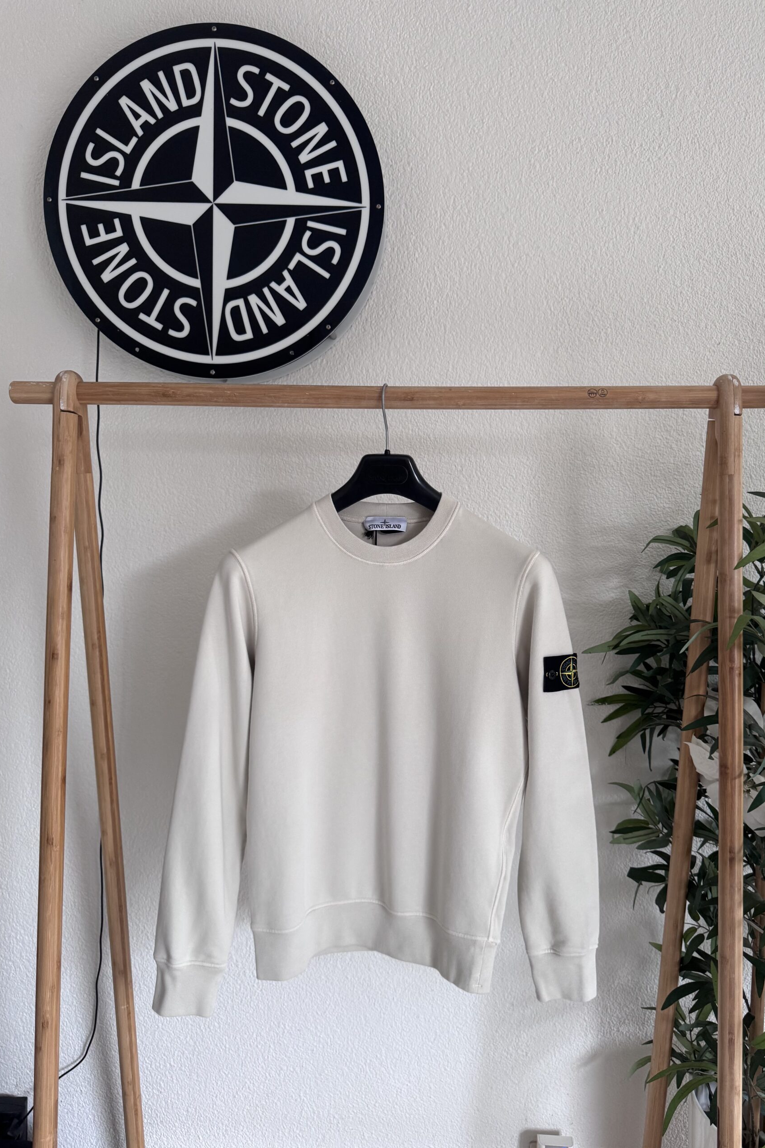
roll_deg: -0.9
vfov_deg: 71.5
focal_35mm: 25
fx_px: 797
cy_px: 574
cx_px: 418
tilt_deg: -3.6
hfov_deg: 51.2
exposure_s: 1/72
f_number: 1.78
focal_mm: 6.76
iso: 200
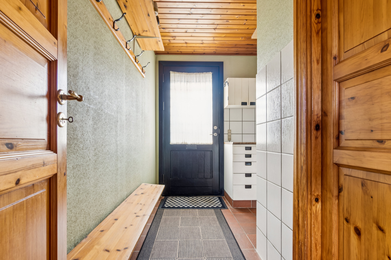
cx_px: 196
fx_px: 179
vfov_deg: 72.1
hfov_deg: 95.0
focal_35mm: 16
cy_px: 130
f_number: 8
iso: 200
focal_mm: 11
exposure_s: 1
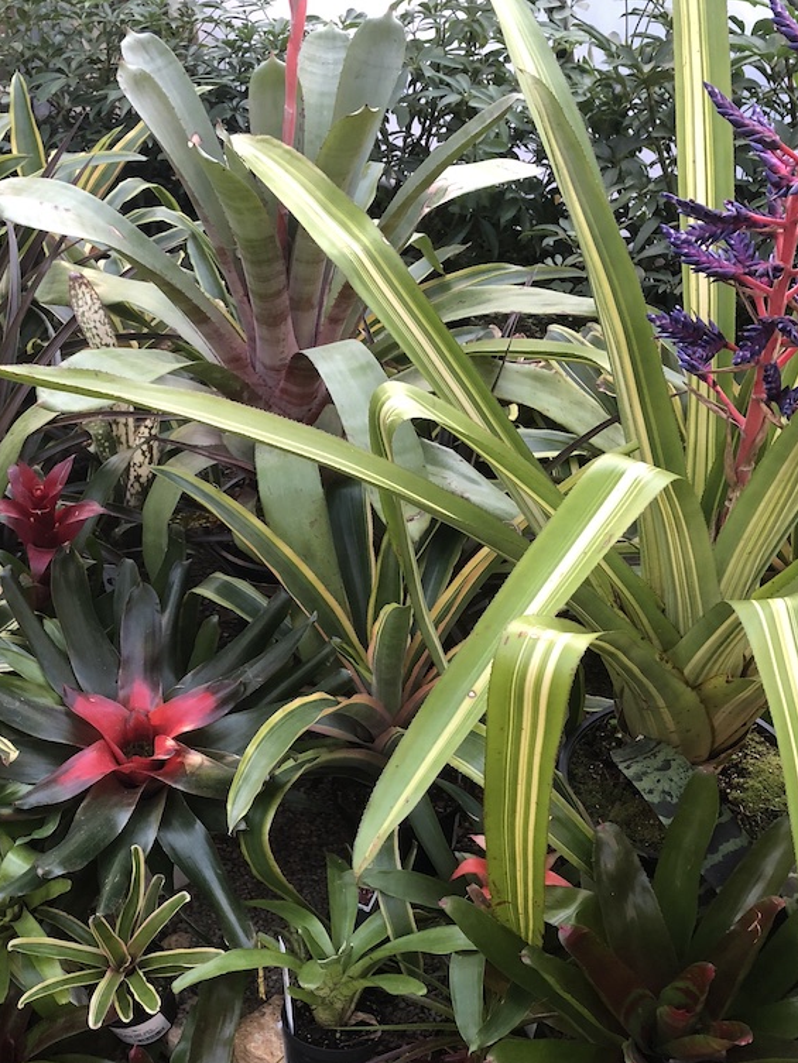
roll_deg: -3.4
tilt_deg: -41.8
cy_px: 730
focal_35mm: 45
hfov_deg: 32.0
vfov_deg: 41.4
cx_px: 273
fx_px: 1383
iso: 40
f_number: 1.8
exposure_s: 1/30
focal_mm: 3.99
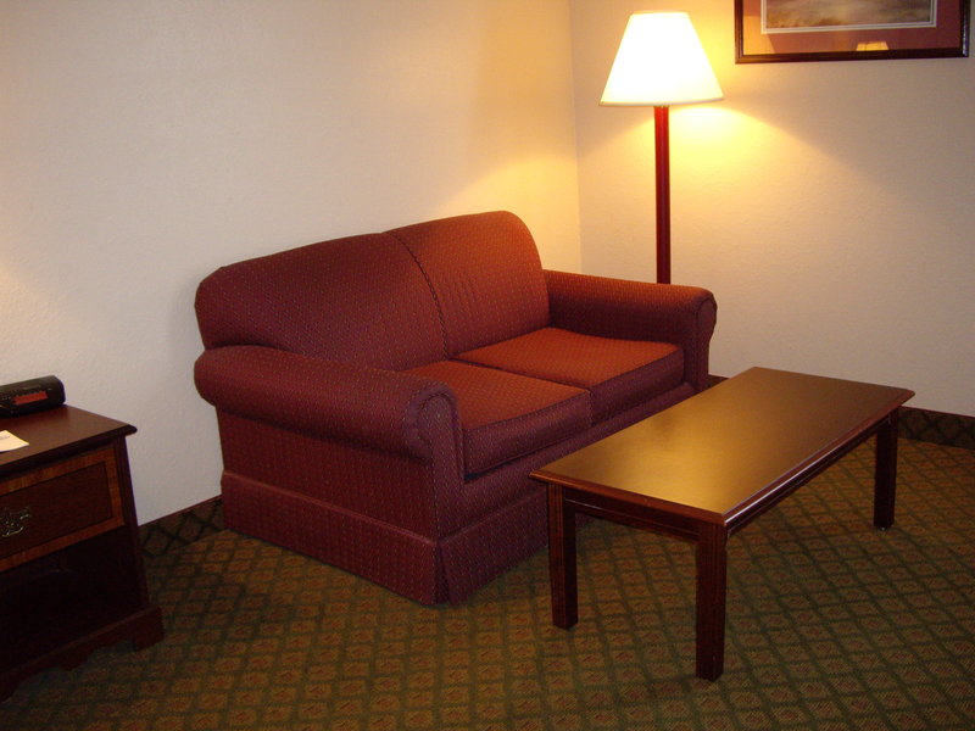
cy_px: 366
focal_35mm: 38
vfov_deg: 37.7
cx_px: 488
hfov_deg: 49.0
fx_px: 1070
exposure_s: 1/40
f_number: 2.8
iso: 400
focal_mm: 7.9
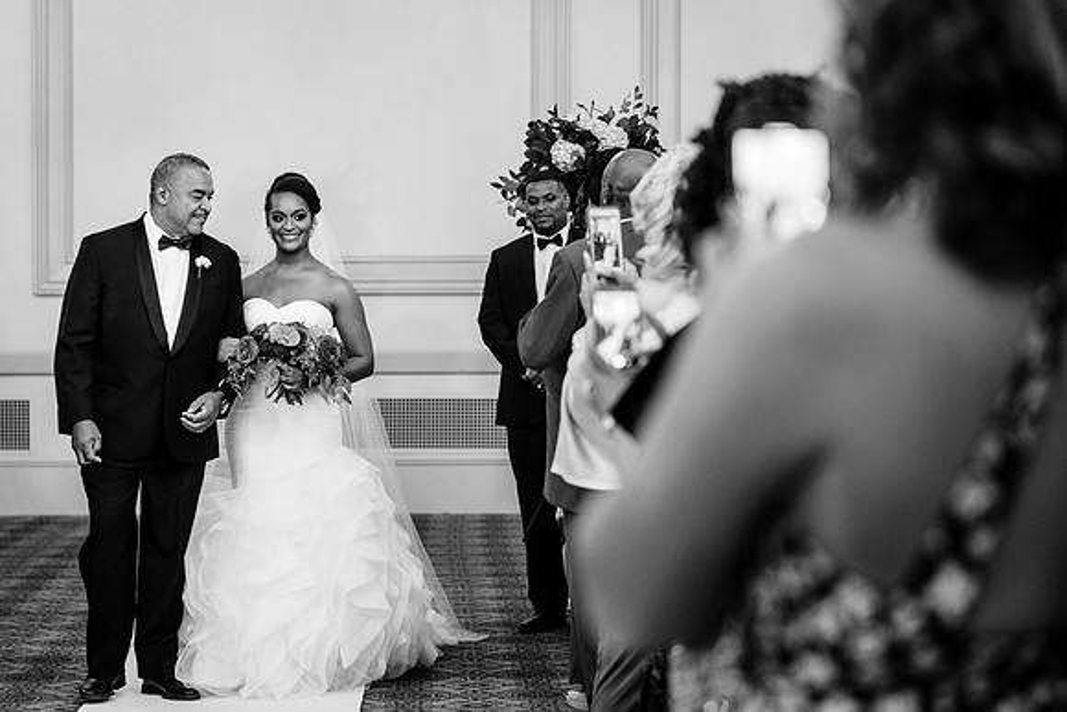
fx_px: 2566
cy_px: 361
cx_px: 492
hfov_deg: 23.5
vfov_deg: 15.8
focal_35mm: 87
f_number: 2.8
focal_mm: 78
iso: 2000
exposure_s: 1/100
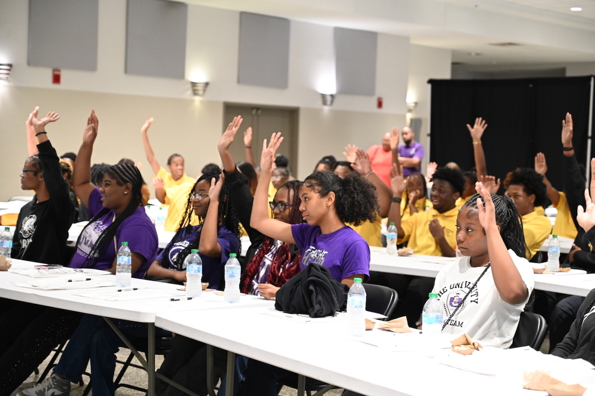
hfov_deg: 28.9
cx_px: 298
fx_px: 1156
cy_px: 198
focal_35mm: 70
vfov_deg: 19.4
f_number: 4
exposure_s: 1/100
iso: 3200
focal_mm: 70
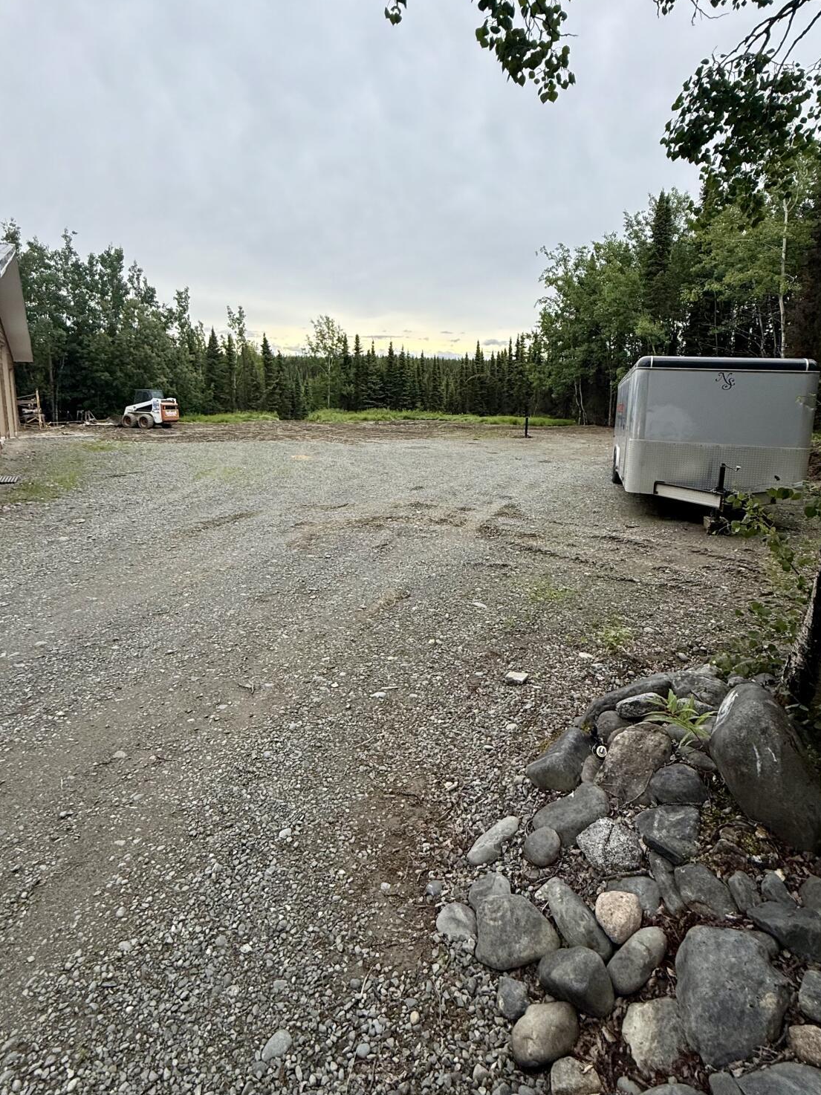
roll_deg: -1.3
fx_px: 601
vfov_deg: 84.3
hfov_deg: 68.6
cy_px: 485
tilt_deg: -9.4
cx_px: 425
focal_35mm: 19
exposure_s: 1/430
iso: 50
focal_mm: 2.22
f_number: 2.2
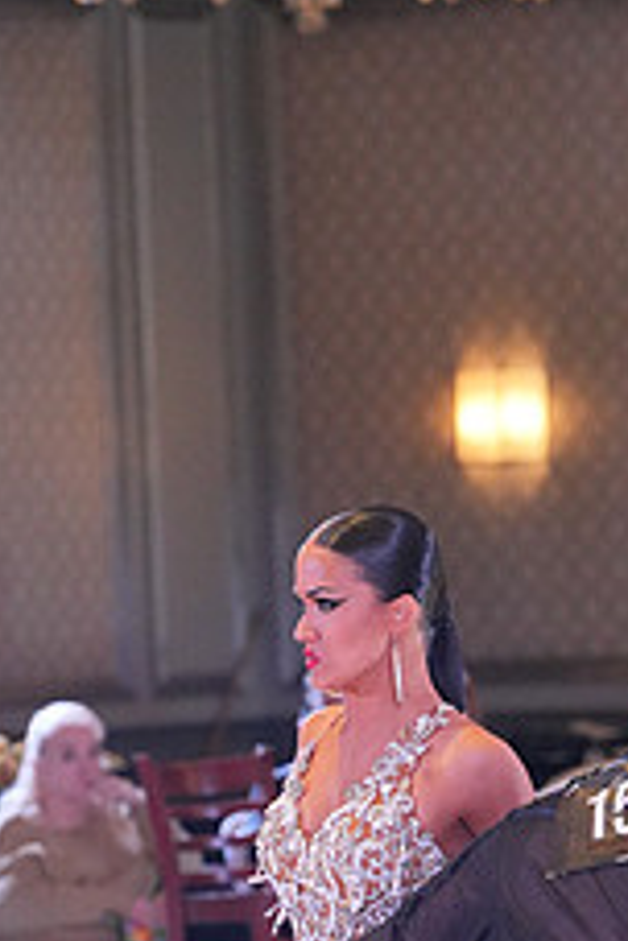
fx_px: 8320
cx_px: 370
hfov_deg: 4.3
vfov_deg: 6.4
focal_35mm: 318
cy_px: 1180
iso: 5000
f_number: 4
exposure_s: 1/400
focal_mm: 125
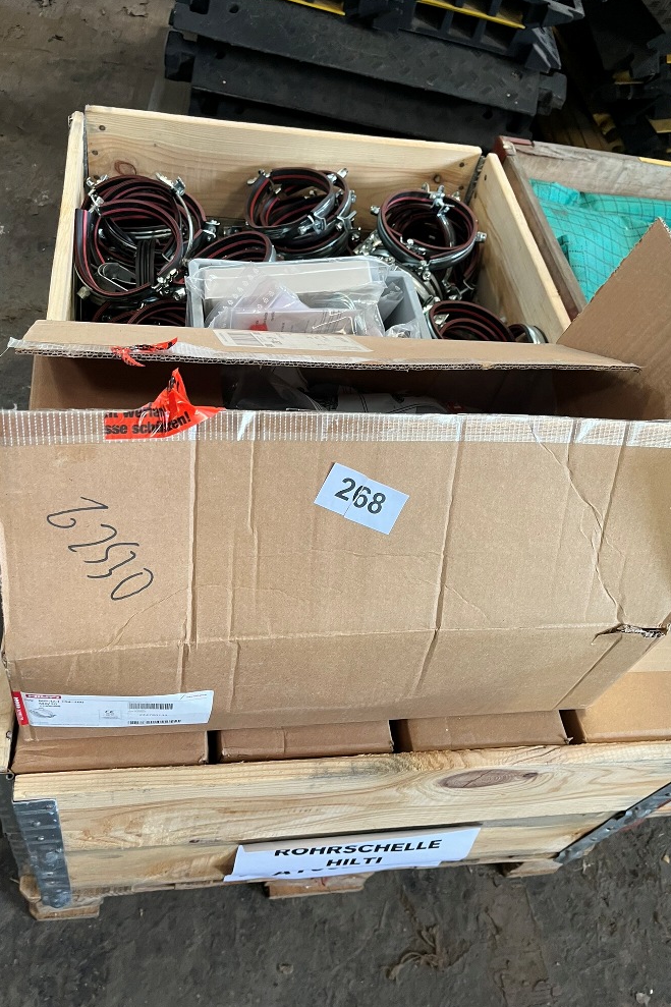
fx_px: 783
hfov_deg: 46.4
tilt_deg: -49.1
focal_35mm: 28
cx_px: 324
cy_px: 499
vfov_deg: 65.5
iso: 125
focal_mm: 5.1
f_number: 1.6
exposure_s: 1/60
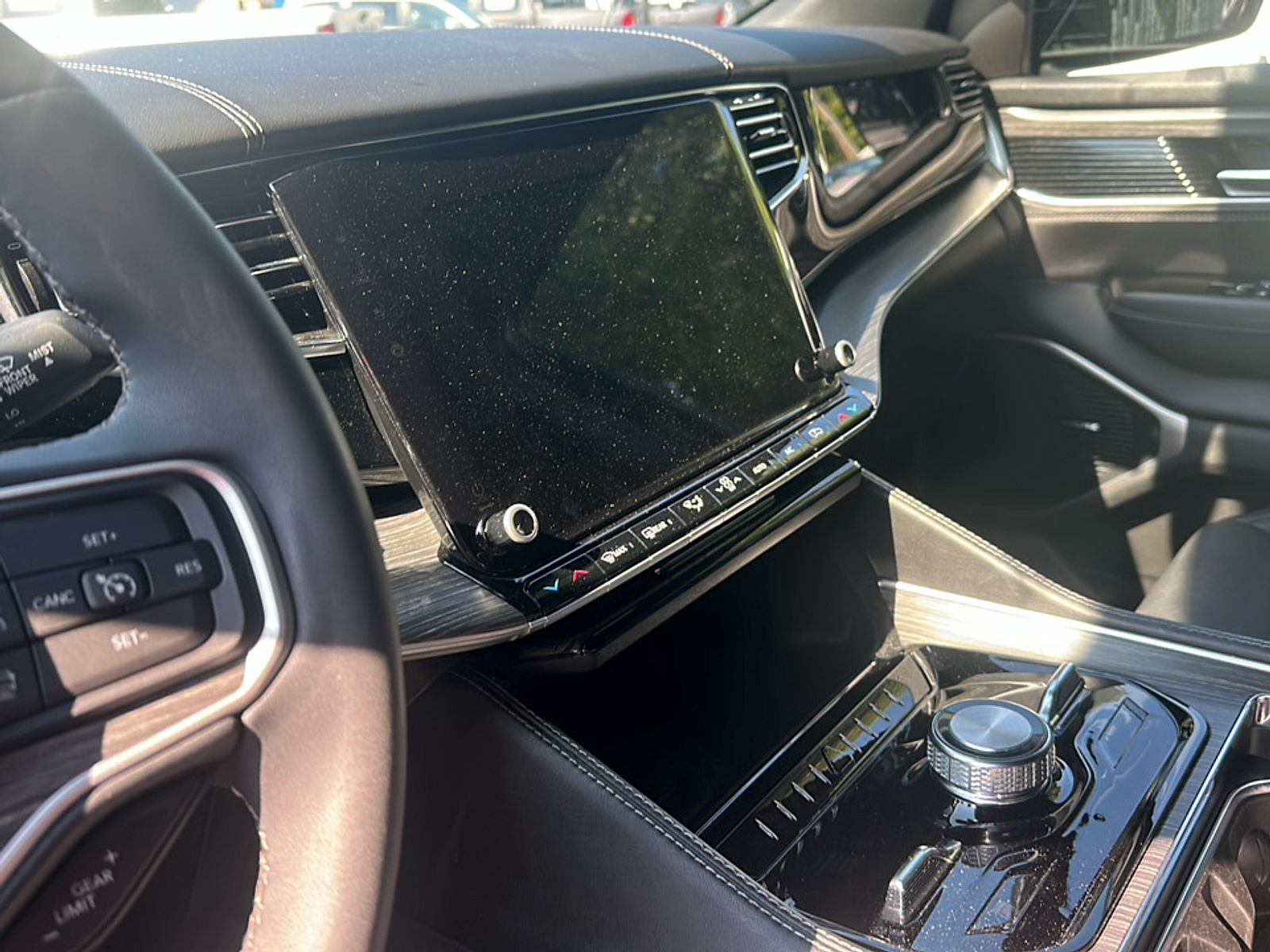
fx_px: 917
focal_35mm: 25
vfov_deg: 54.9
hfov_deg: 69.4
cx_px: 635
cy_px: 476
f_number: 1.78
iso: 100
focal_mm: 6.86
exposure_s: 1/225
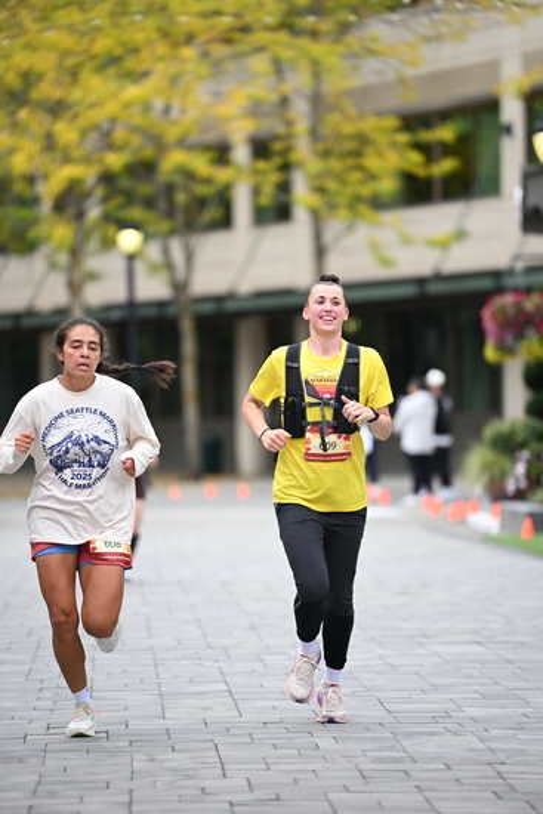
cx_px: 272
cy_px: 407
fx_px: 4522
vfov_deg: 10.3
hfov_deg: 6.9
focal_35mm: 200
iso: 640
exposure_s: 1/2000
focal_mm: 200
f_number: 2.8
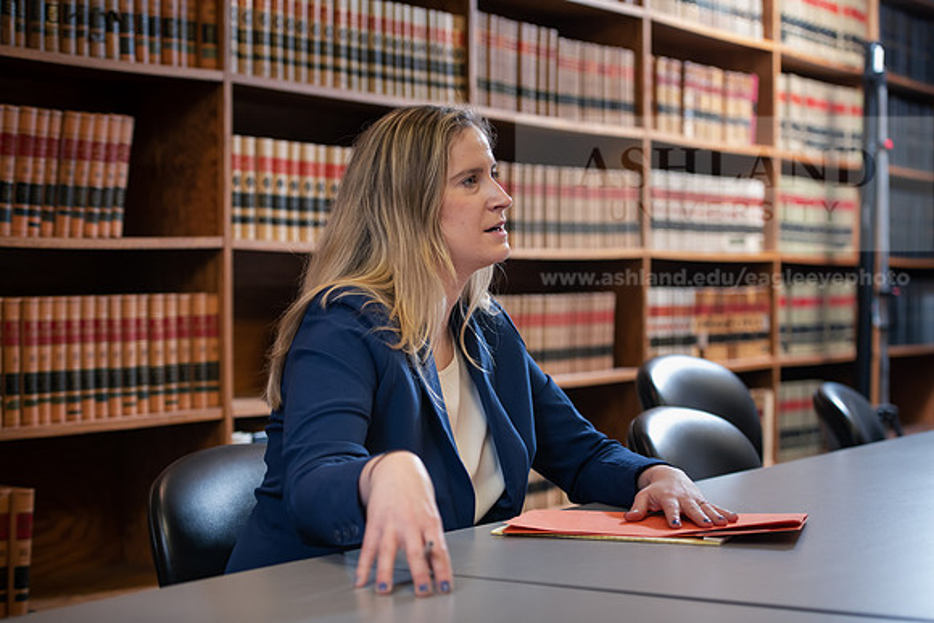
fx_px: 1816
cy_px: 312
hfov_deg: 28.8
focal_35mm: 70
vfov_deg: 19.5
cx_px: 467
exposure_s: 1/160
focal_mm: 70
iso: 800
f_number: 3.2
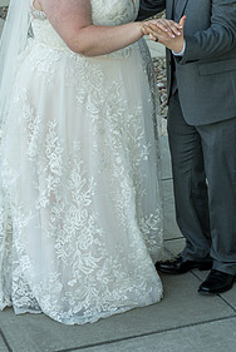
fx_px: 785
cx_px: 119
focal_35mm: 80
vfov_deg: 25.1
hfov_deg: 17.1
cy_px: 99
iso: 320
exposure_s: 1/160
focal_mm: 50
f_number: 5.6
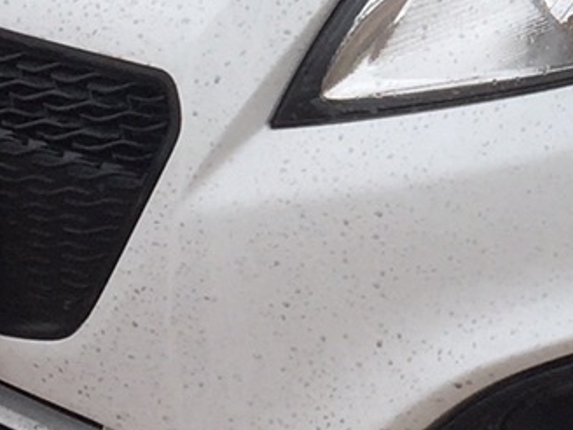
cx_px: 887
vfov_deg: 8.4
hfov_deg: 11.1
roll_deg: +2.5
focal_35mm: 170
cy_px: -315
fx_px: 2814
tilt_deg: -10.9
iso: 32
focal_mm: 4.15
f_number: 2.2
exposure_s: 1/1014
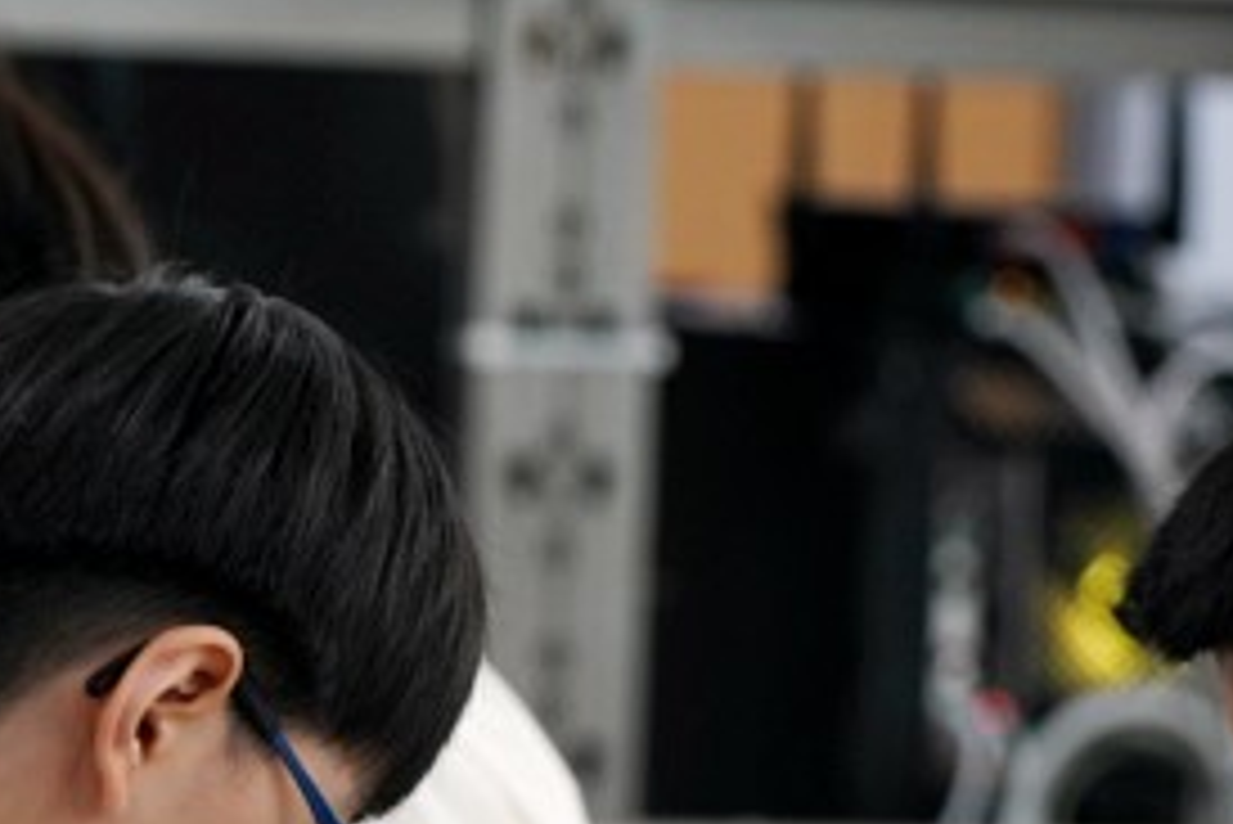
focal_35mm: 480
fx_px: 16448
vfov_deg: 2.9
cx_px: 729
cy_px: 1076
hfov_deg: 4.3
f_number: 4
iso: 800
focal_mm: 146
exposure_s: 1/160
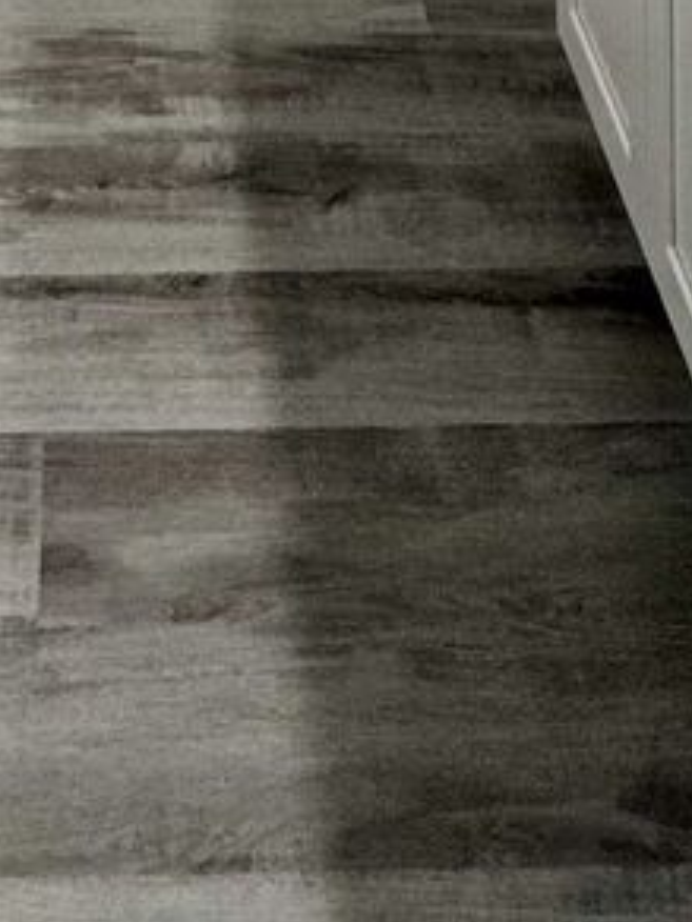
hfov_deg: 20.1
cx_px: 106
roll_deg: +0.6
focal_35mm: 72
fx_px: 1919
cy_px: -1254
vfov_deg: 15.4
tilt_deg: +1.7
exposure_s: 1/120
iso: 125
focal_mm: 2.22
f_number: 2.2
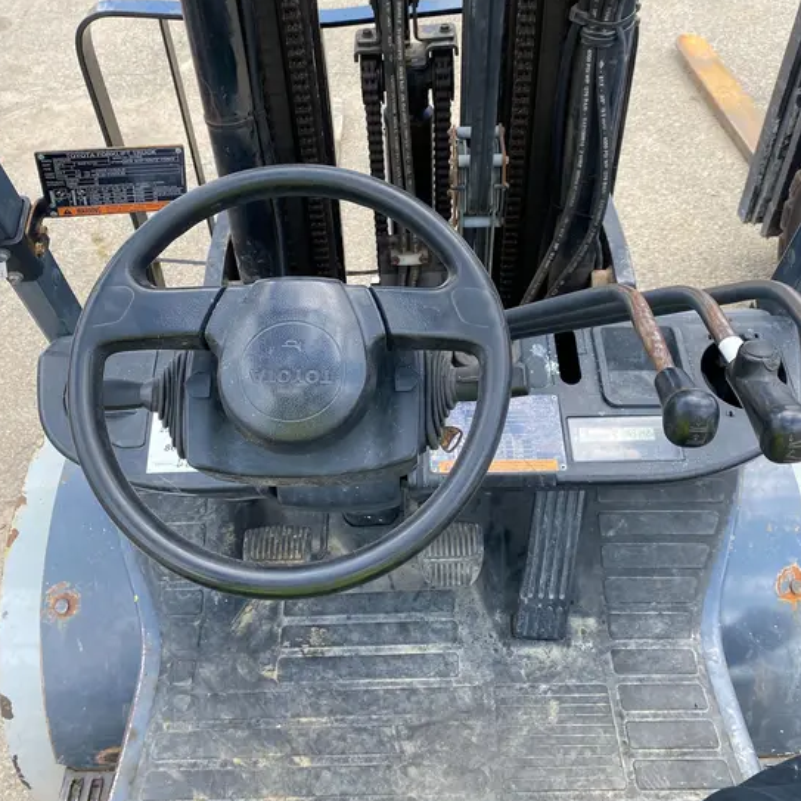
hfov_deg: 52.5
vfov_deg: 51.7
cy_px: 278
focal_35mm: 31
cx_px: 398
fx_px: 812
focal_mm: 4.25
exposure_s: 1/439
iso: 32
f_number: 1.8
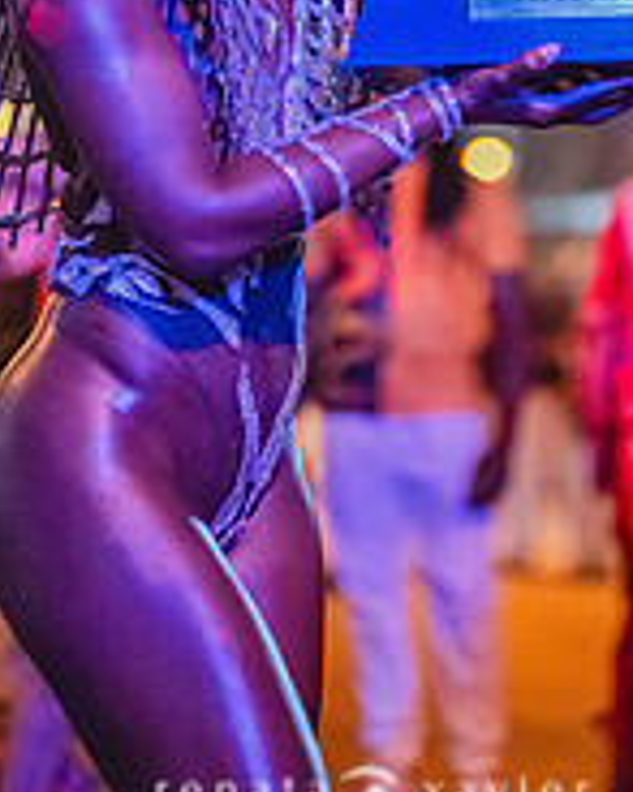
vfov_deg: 16.2
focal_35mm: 115
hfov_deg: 13.4
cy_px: -99
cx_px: 366
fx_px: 2695
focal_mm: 50
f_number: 1.2
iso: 6400
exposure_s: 1/250
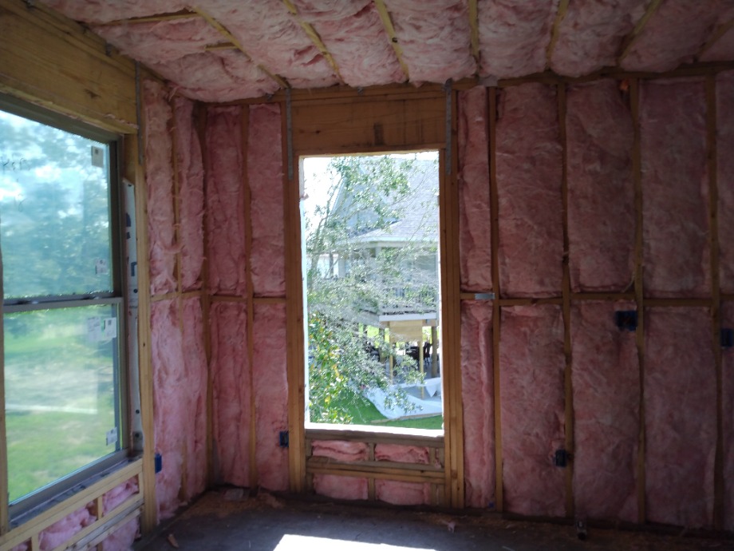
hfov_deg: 81.7
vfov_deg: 66.0
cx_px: 367
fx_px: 424
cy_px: 276
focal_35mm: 20
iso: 100
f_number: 2
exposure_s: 1/274
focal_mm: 3.54
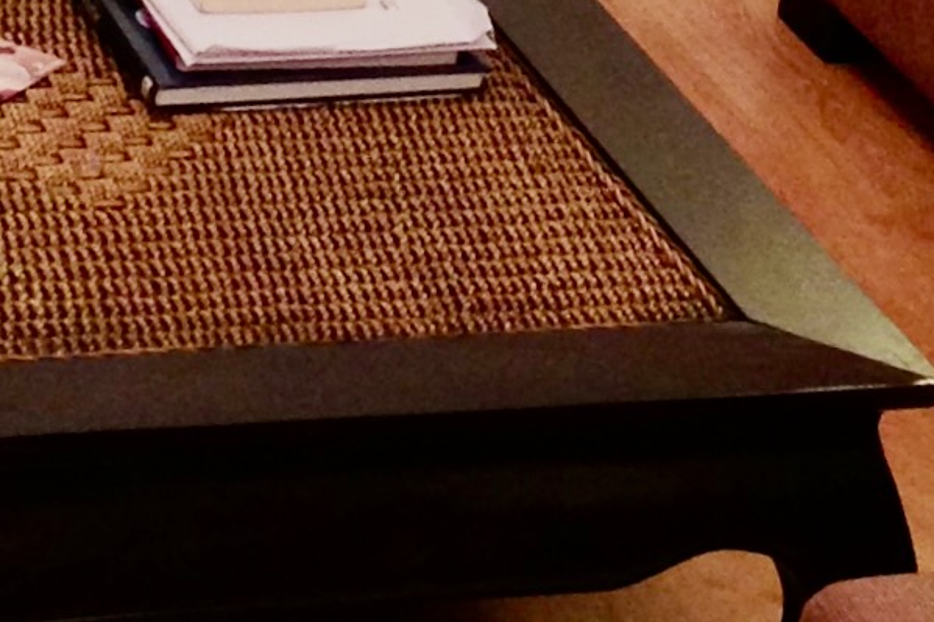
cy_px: 80
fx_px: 2153
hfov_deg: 23.9
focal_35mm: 83
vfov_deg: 16.3
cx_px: 124
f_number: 2.4
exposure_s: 1/20
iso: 125
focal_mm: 4.13
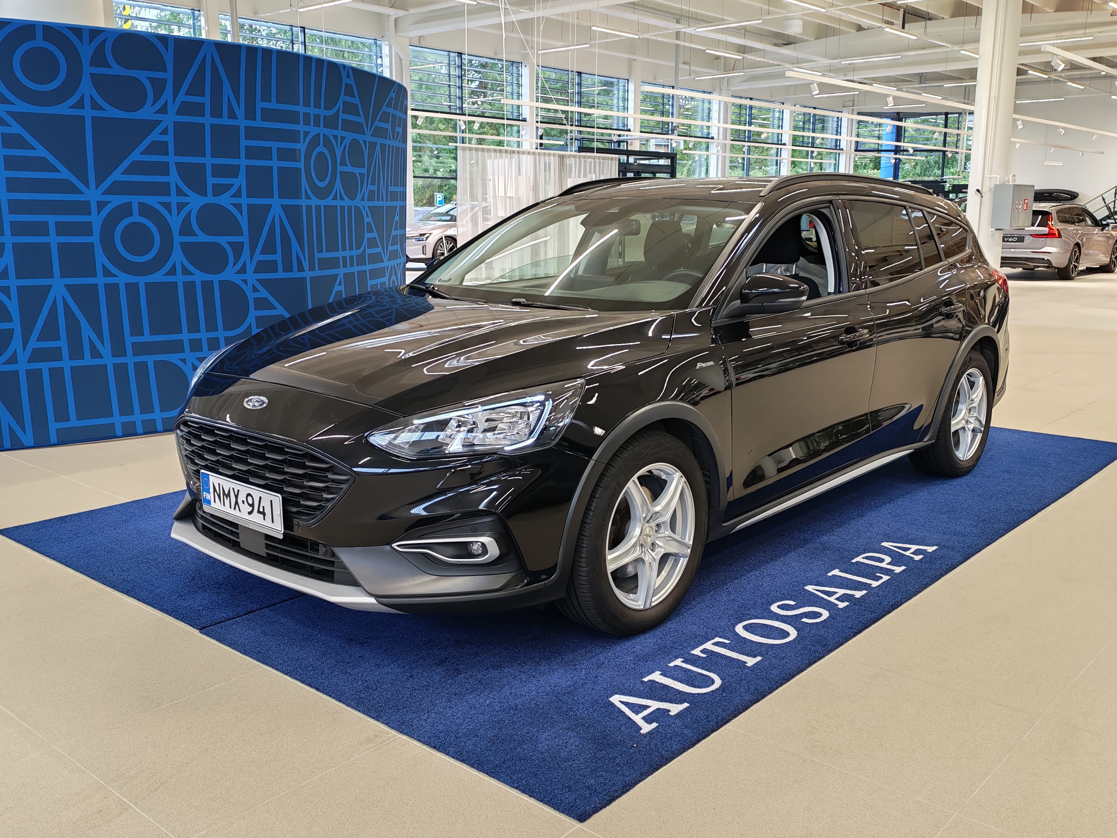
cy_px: 419
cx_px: 558
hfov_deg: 55.4
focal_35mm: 33
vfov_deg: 42.9
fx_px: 1065
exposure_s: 1/100
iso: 320
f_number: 1.9
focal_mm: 6.12
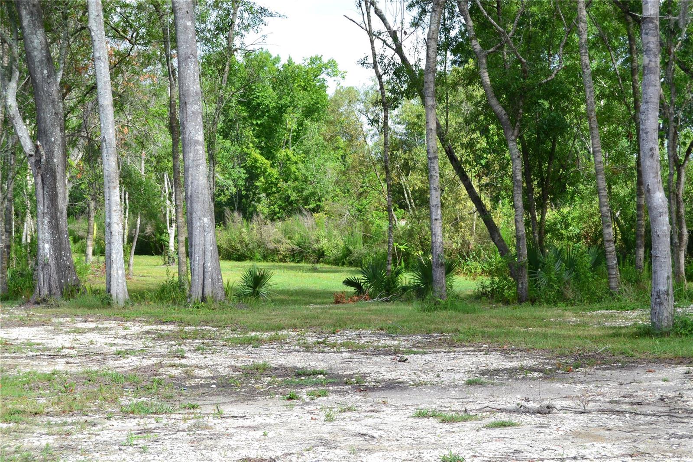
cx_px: 346
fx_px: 1443
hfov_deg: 27.0
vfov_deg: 18.2
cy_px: 231
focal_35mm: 75
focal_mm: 50
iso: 400
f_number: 10
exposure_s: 1/320
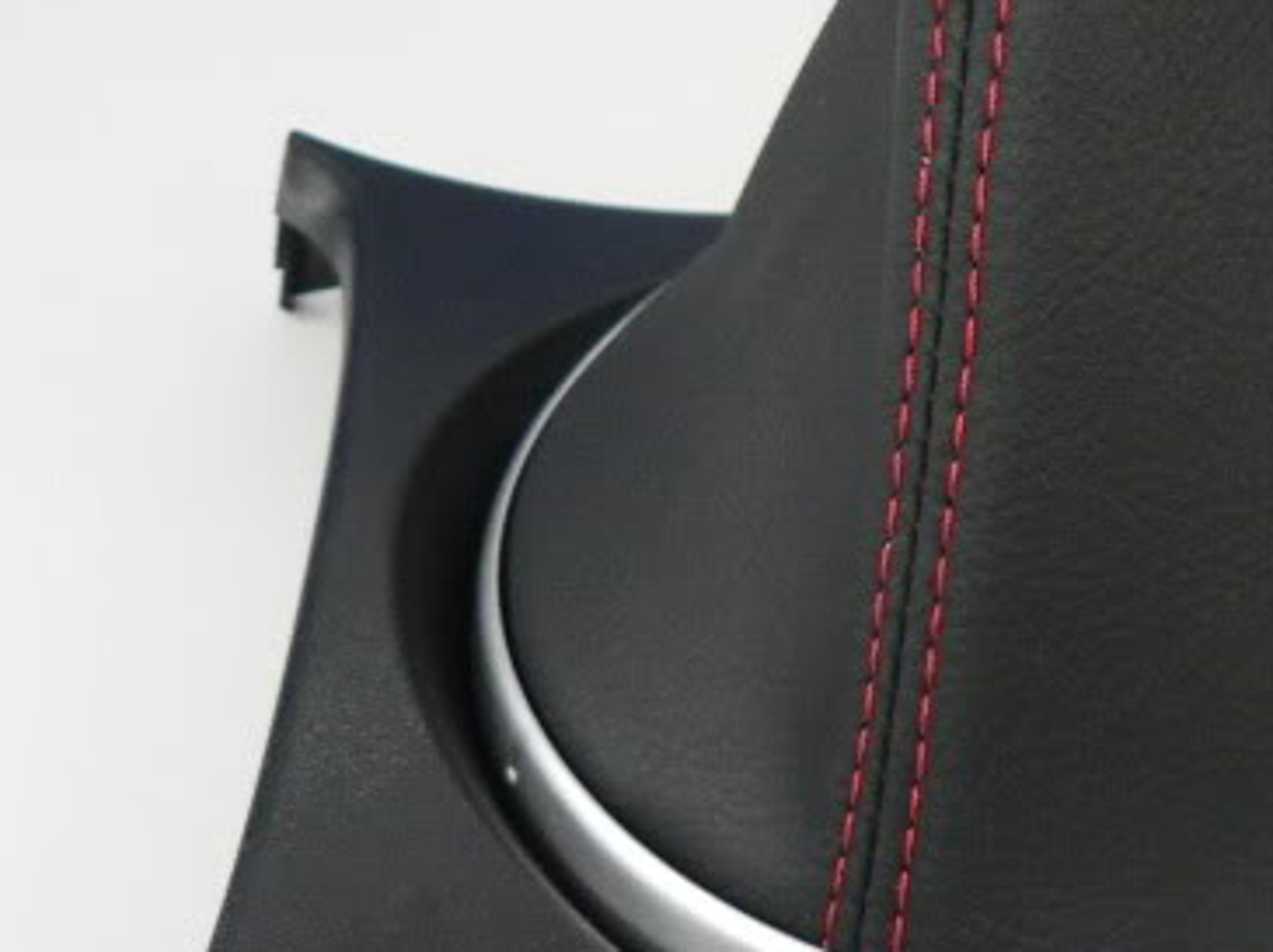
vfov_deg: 18.5
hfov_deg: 23.8
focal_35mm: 79
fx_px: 2902
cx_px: 1245
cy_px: 230
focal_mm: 6
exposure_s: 1/25
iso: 200
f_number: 2.8
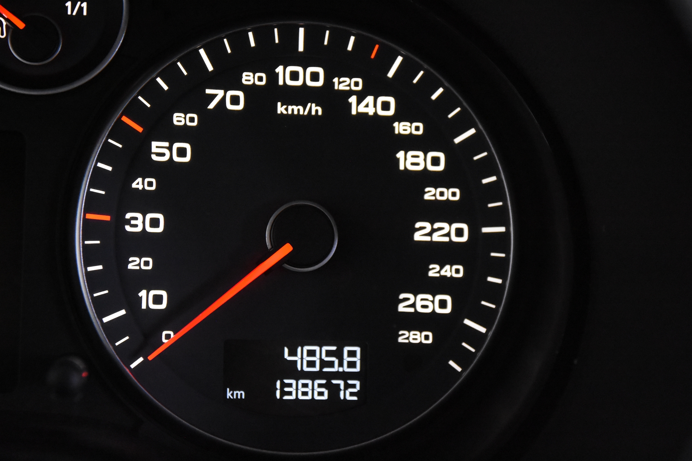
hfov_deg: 19.5
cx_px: 346
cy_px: 230
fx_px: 2018
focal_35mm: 105
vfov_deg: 13.0
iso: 8000
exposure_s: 1/125
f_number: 4
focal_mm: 70
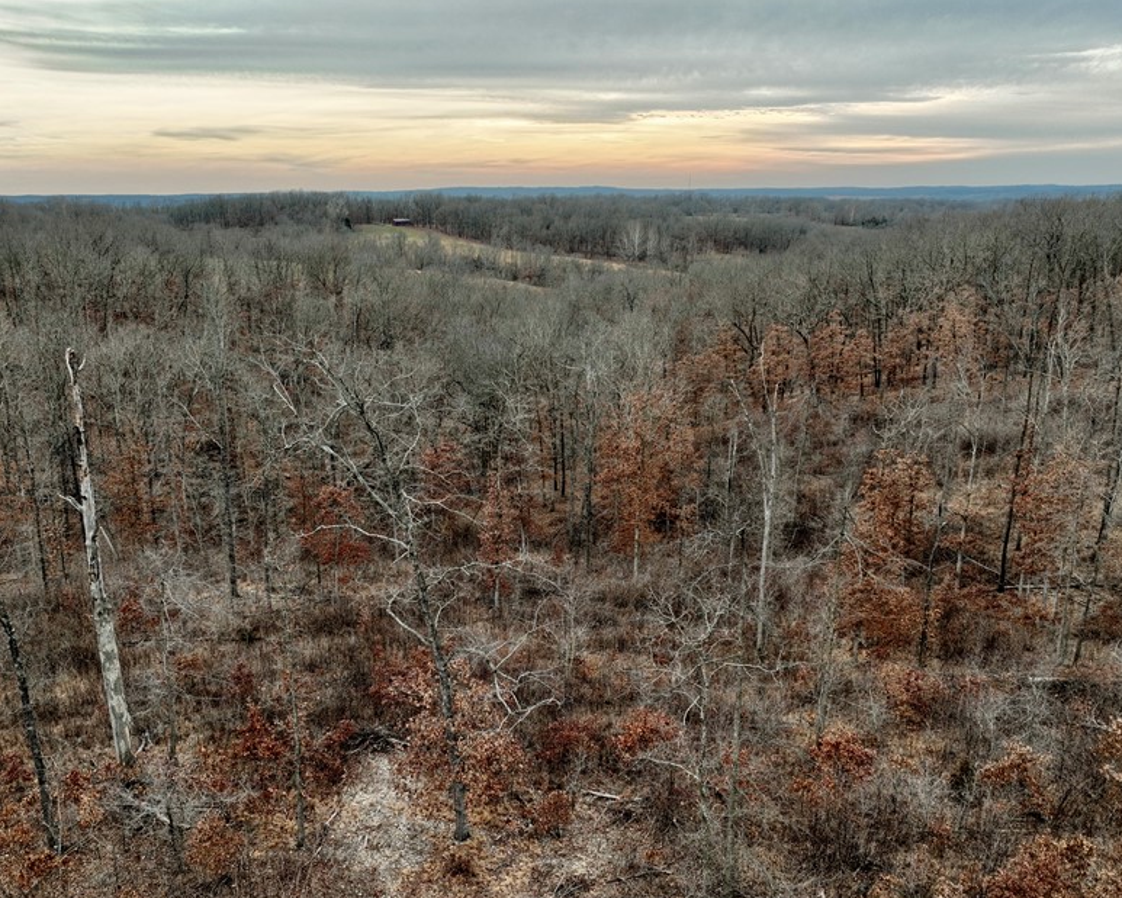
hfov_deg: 57.0
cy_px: 519
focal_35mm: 31
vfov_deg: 47.0
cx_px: 486
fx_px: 1030
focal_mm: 12.29
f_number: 2.8
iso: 420
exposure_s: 1/500
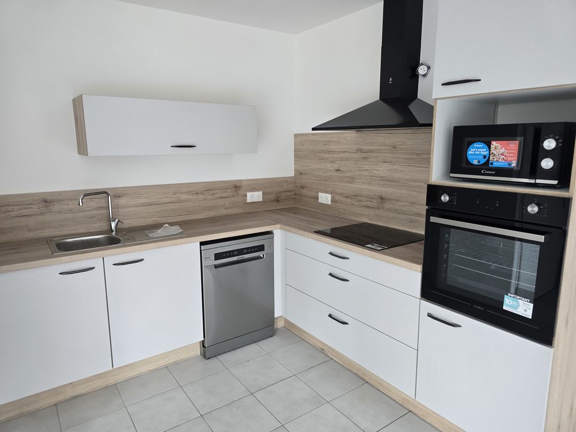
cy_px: 216
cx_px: 288
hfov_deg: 73.9
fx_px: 383
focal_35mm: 23
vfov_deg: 58.9
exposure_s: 1/120
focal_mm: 6.3
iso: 250
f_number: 1.7
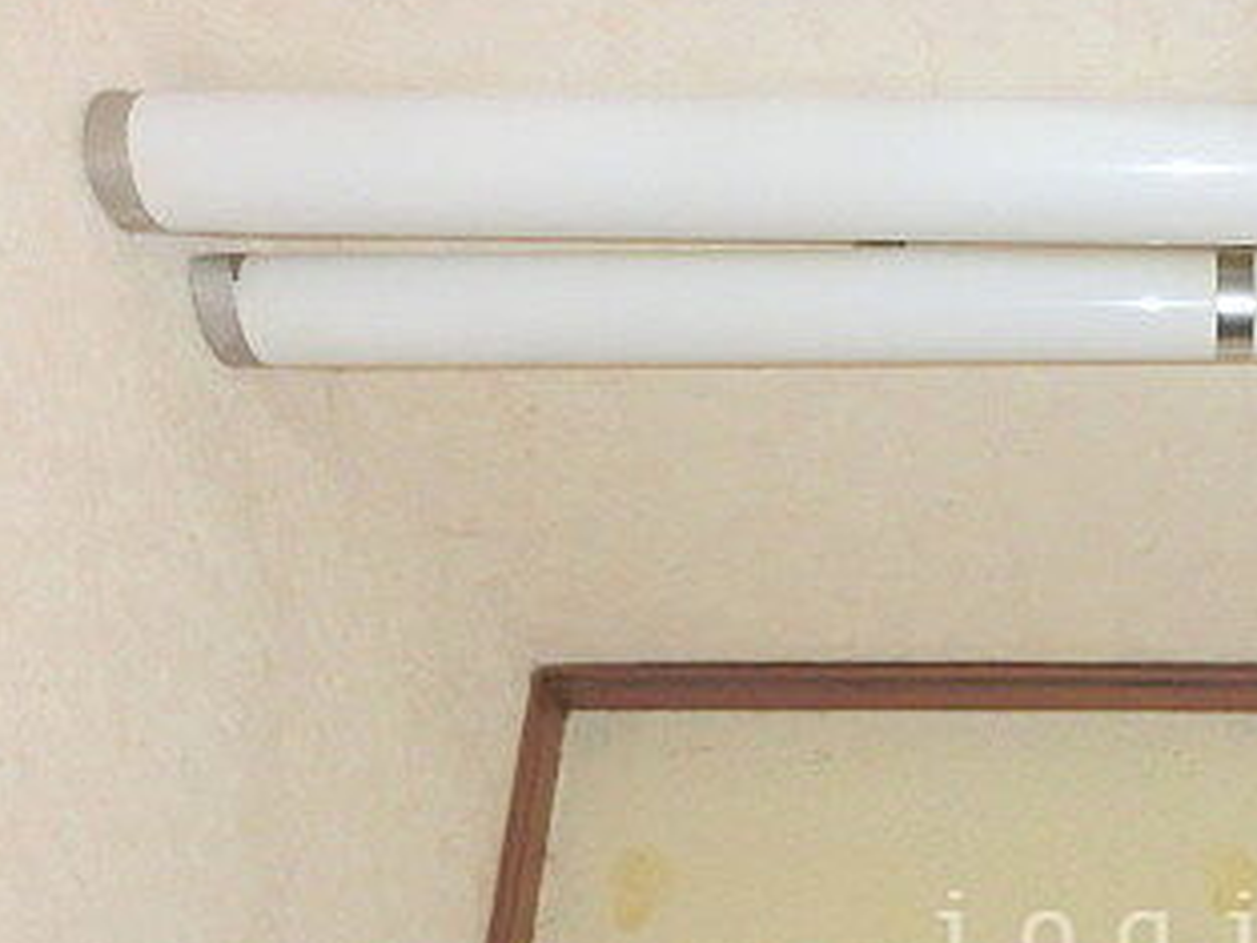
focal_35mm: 49
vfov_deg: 28.0
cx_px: 1205
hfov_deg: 35.8
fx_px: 1780
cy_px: 939
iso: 400
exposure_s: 1/30
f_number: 3
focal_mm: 4.24
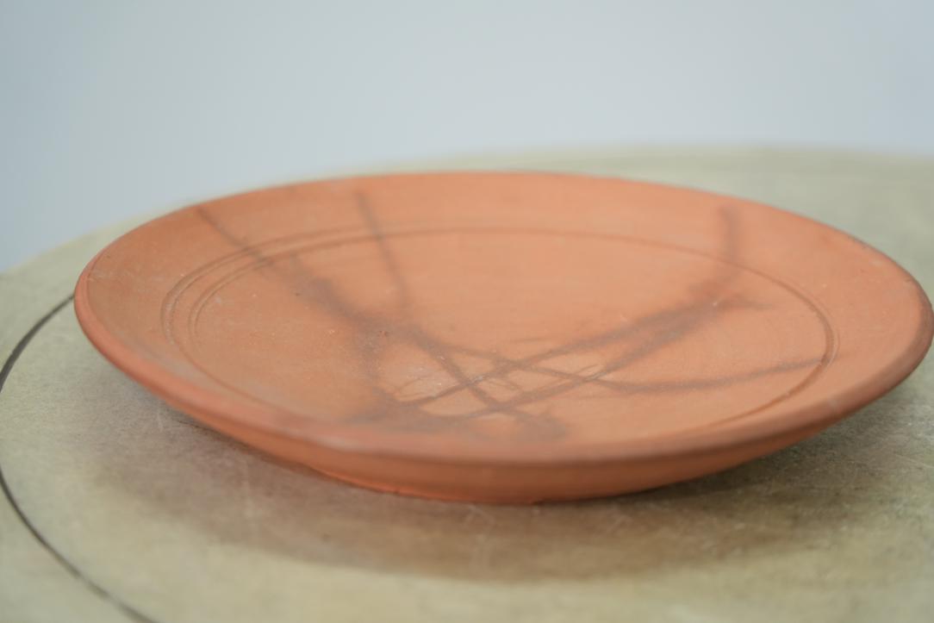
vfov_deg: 13.0
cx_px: 467
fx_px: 2724
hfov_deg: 19.5
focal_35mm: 105
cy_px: 312
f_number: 4
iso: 1600
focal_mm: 105
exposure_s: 1/125
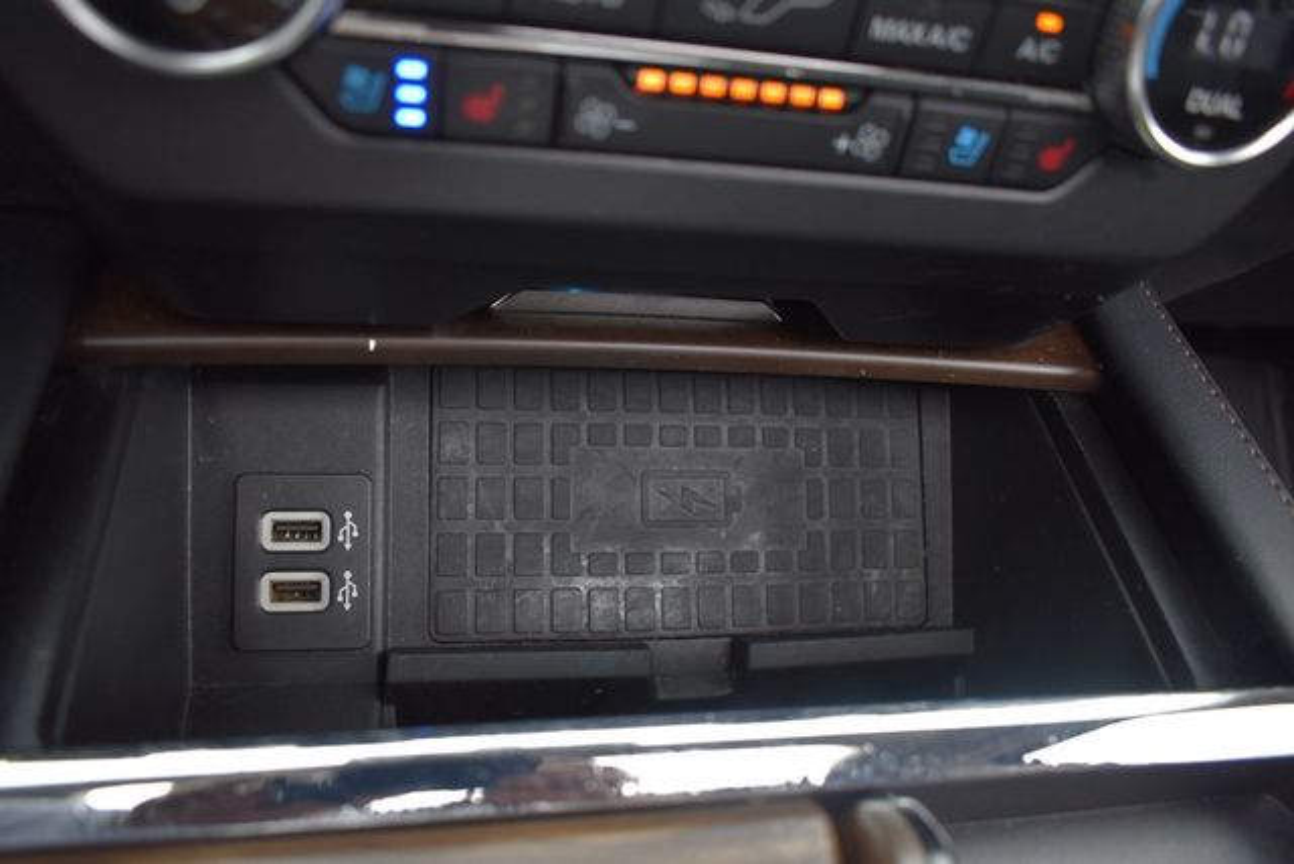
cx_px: 647
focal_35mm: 27
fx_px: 971
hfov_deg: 67.4
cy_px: 432
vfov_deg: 48.0
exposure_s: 1/250
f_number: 3.5
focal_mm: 18
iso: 640
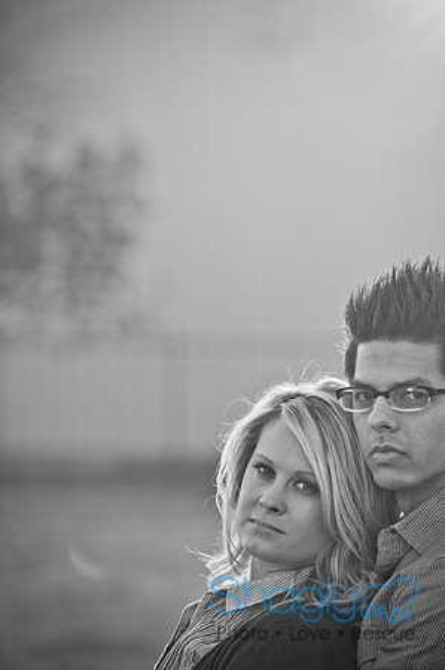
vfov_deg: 8.3
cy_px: 335
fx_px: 4599
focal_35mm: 248
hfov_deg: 5.5
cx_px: 222
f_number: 5
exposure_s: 1/400
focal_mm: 165
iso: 400
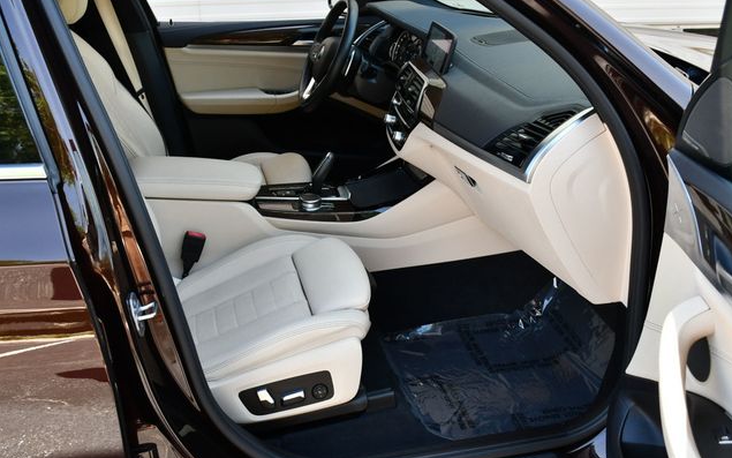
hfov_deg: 52.7
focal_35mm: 37
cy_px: 219
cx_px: 368
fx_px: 738
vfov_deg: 34.4
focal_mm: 18
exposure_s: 1/250
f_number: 4.5
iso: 400
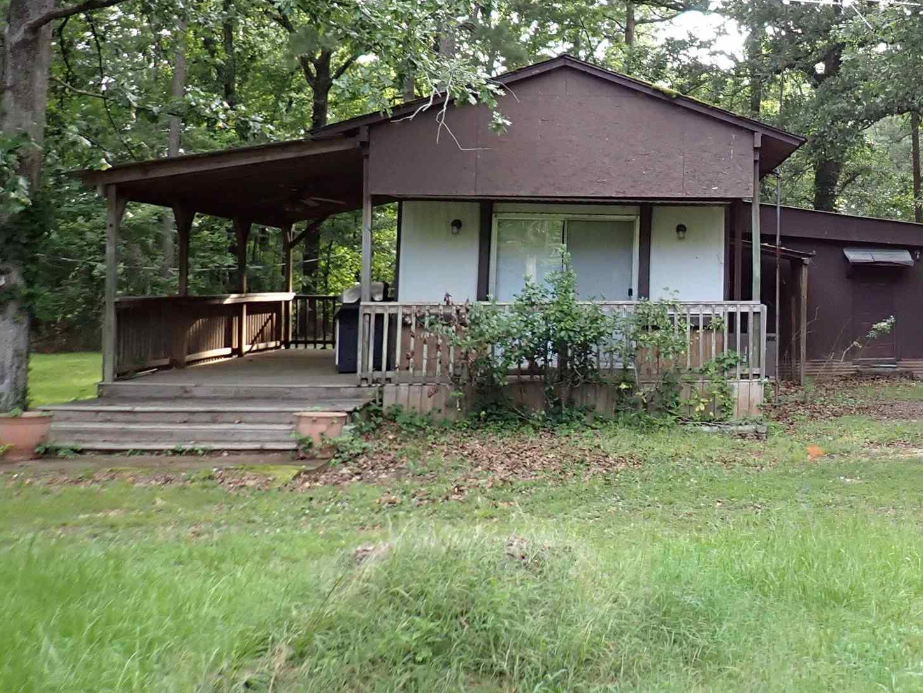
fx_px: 1413
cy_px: 172
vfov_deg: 27.2
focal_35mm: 53
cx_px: 916
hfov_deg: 33.2
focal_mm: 4.5
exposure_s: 1/125
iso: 100
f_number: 2
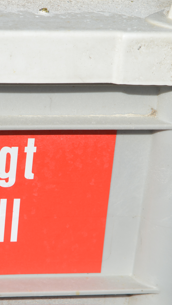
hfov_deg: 7.1
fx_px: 1378
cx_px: 1
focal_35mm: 170
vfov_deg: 12.7
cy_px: 153
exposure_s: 1/640
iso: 100
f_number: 6.3
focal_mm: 72
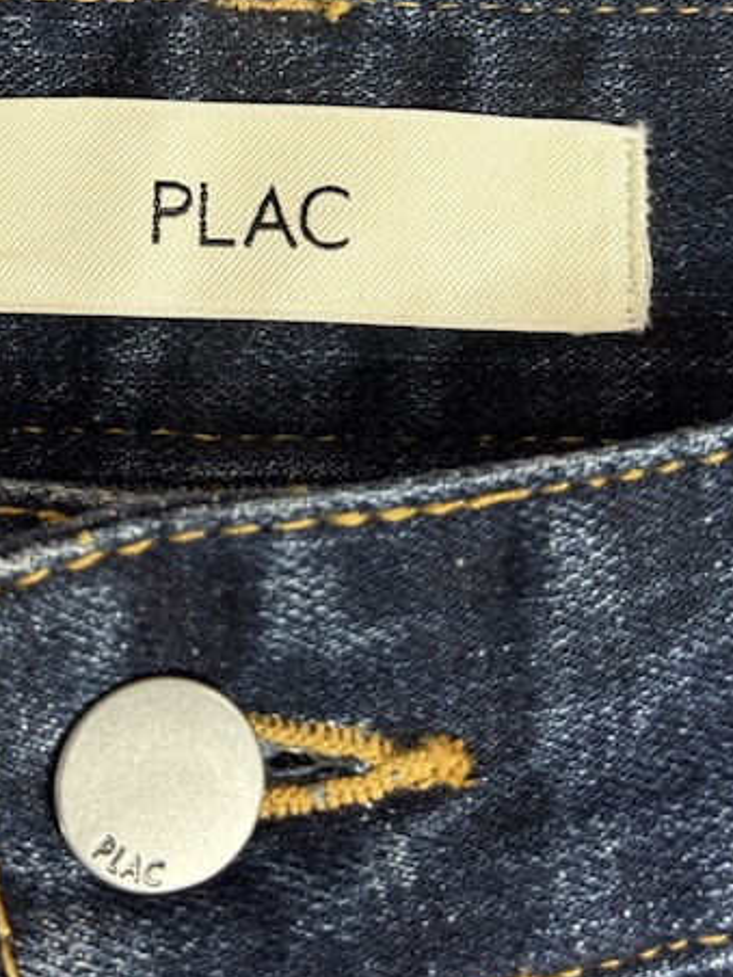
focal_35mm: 68
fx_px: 1920
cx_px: 290
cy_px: 296
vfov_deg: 28.3
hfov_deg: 21.6
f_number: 1.78
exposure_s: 1/50
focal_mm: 6.76
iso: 160
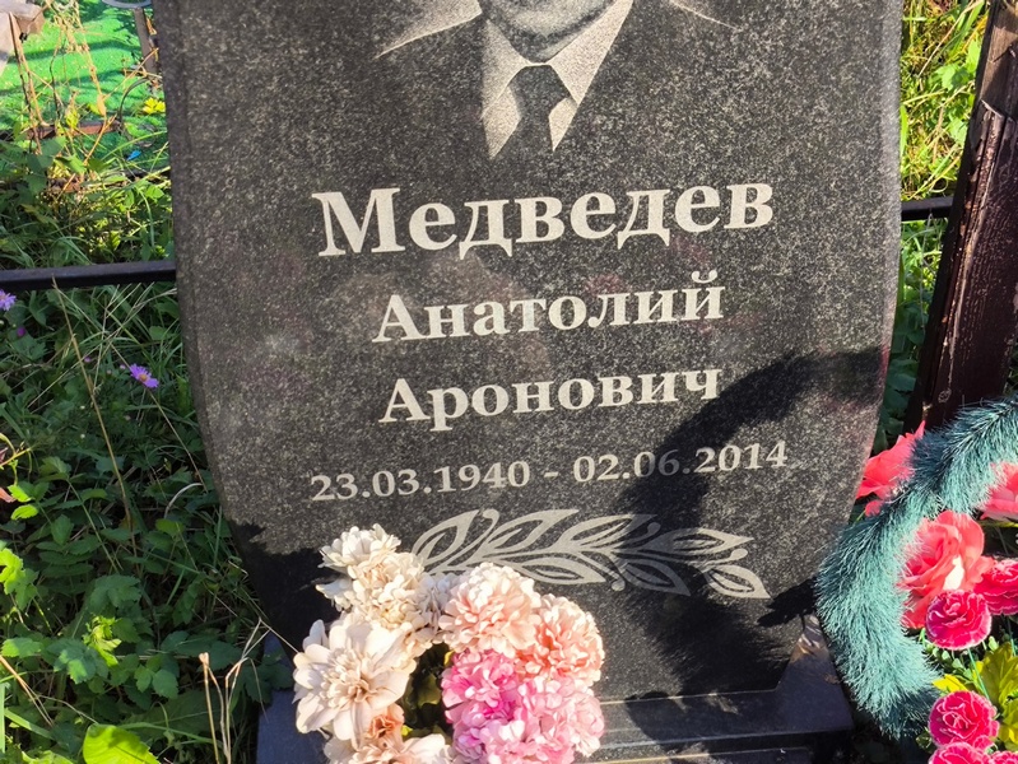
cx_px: 509
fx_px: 1471
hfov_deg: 38.2
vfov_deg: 29.1
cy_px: 382
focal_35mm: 50
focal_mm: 4.71
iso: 50
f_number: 1.7
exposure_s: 1/754
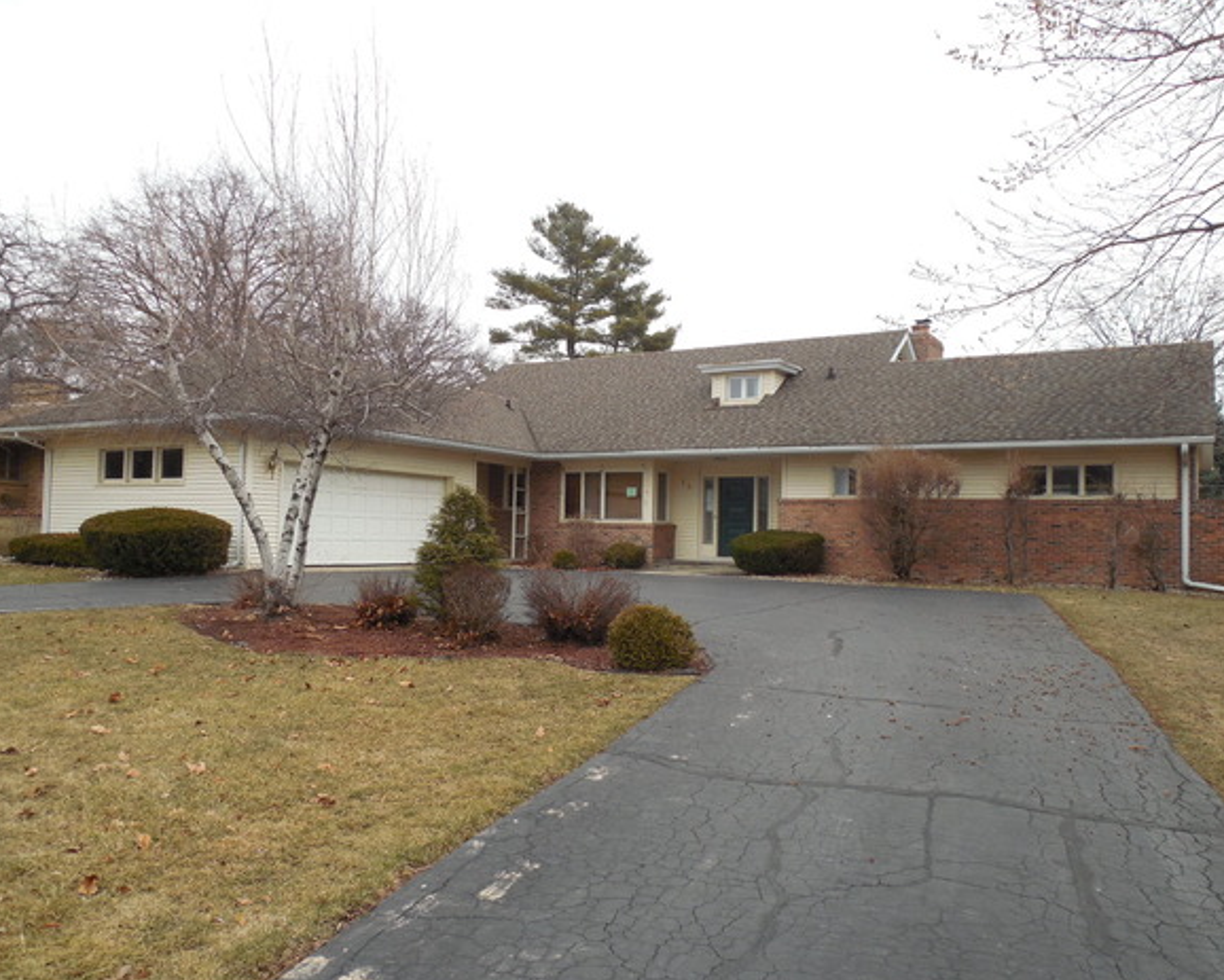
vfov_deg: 53.2
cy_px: 497
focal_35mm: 27
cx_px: 620
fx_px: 979
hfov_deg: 64.0
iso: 125
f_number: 3.3
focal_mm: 4.5
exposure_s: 1/500
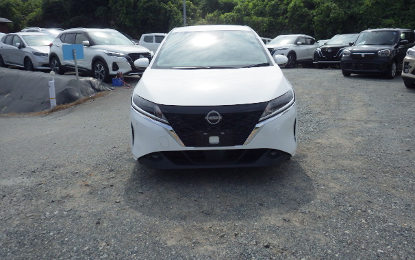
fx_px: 317
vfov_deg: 44.4
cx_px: 215
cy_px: 108
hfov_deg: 66.4
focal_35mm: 28
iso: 250
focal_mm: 4.5
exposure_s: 1/500
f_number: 7.9
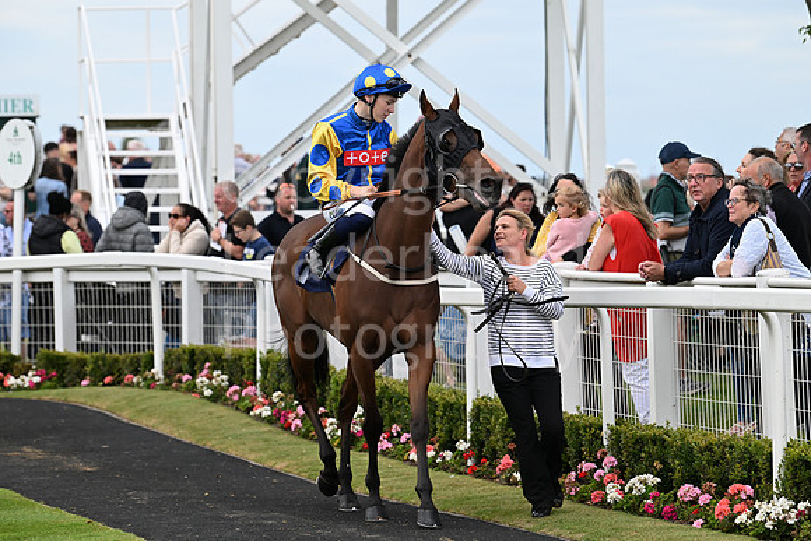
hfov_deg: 10.3
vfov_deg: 6.9
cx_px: 406
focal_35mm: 200
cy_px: 270
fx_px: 4506
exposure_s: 1/1000
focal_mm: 200
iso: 800
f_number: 5.6
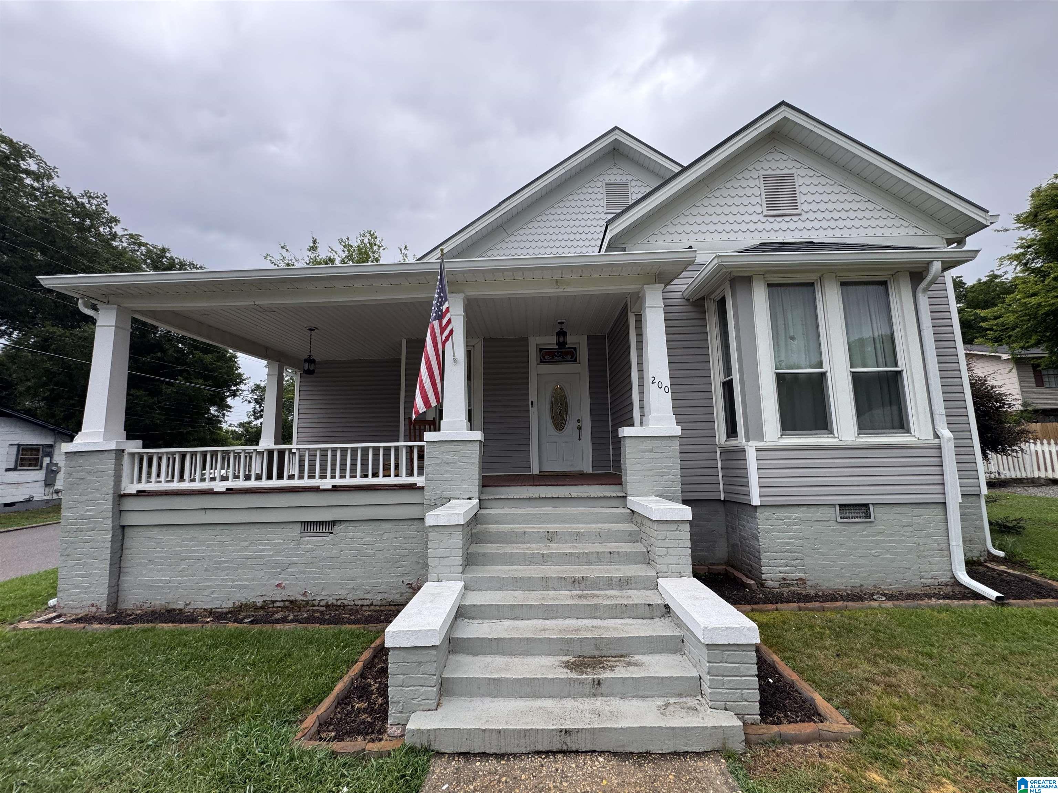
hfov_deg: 102.1
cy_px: 396
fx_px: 428
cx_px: 529
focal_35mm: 14
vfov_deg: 85.7
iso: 40
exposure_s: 1/106
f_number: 2.2
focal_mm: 2.22
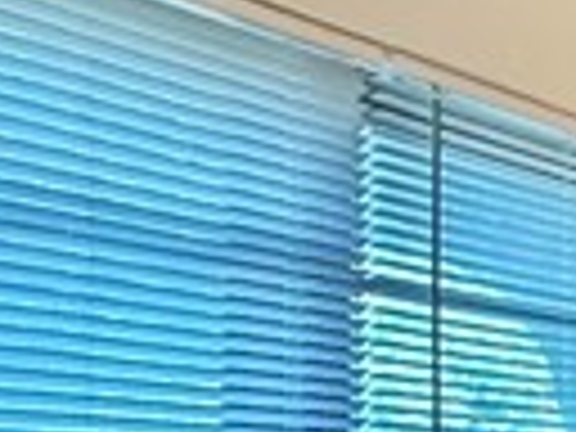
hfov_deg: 11.0
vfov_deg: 12.3
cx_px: 1755
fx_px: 1864
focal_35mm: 112
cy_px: 734
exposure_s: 1/60
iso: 1250
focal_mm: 2.22
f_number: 2.2
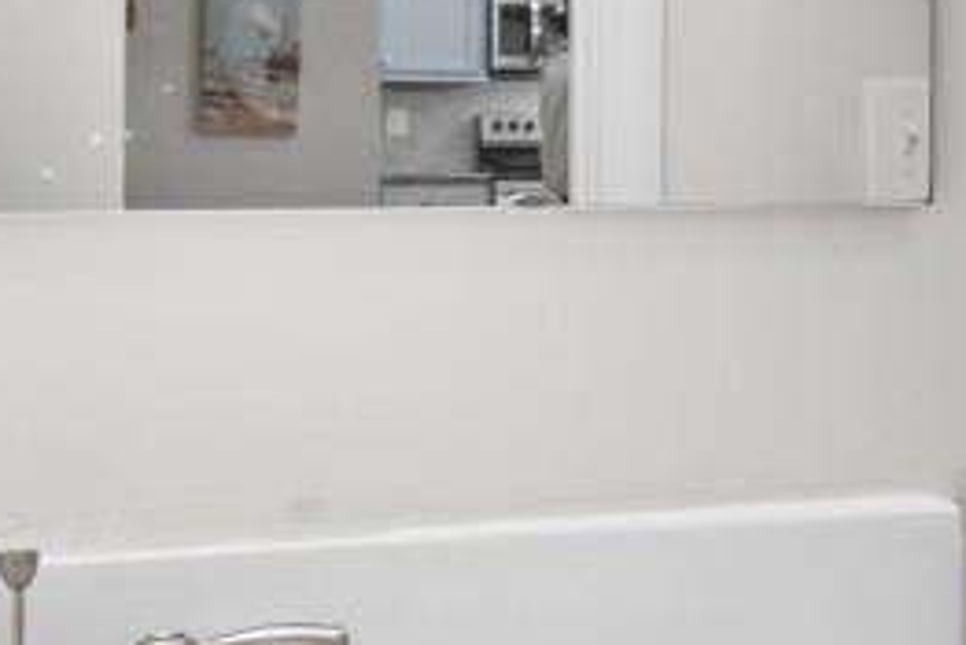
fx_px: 2658
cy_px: 140
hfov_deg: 16.6
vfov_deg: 13.8
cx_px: 1814
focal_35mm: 99
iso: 100
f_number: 4.8
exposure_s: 1/6
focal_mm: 11
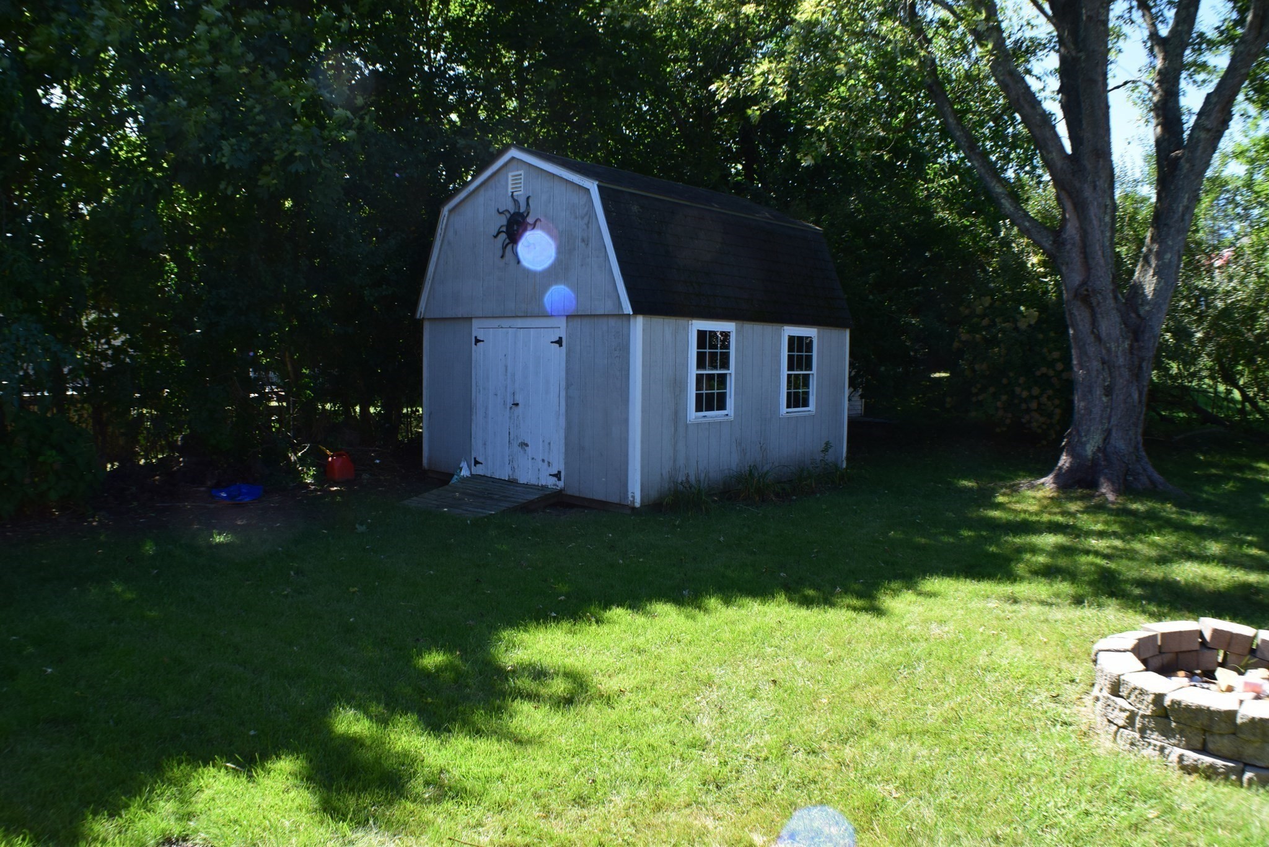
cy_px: 424
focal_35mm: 33
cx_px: 634
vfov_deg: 40.0
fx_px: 1164
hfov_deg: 57.2
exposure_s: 1/200
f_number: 10
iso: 400
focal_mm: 22
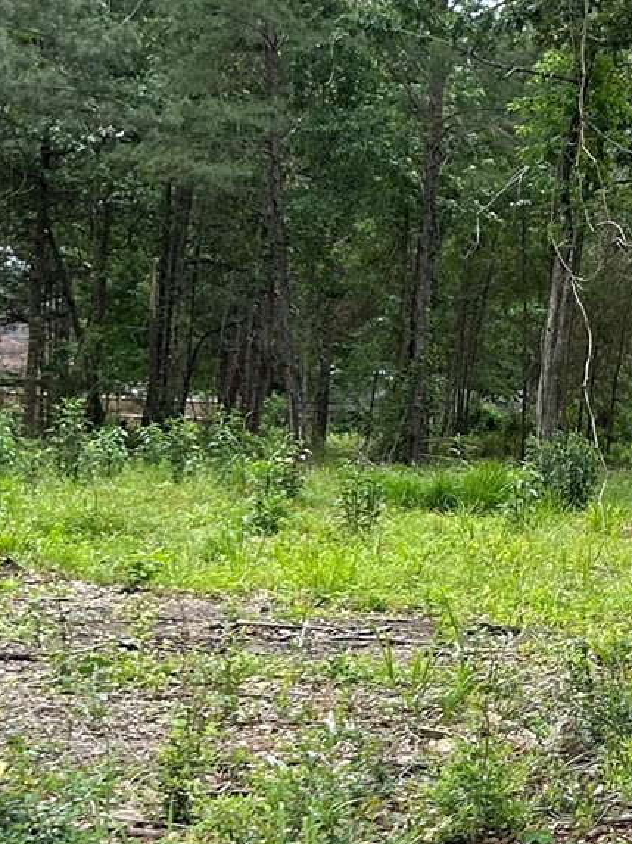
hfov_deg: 14.4
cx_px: 1055
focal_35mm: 93
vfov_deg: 21.1
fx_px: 2266
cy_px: 389
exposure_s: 1/1196
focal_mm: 5.7
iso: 50
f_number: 1.5
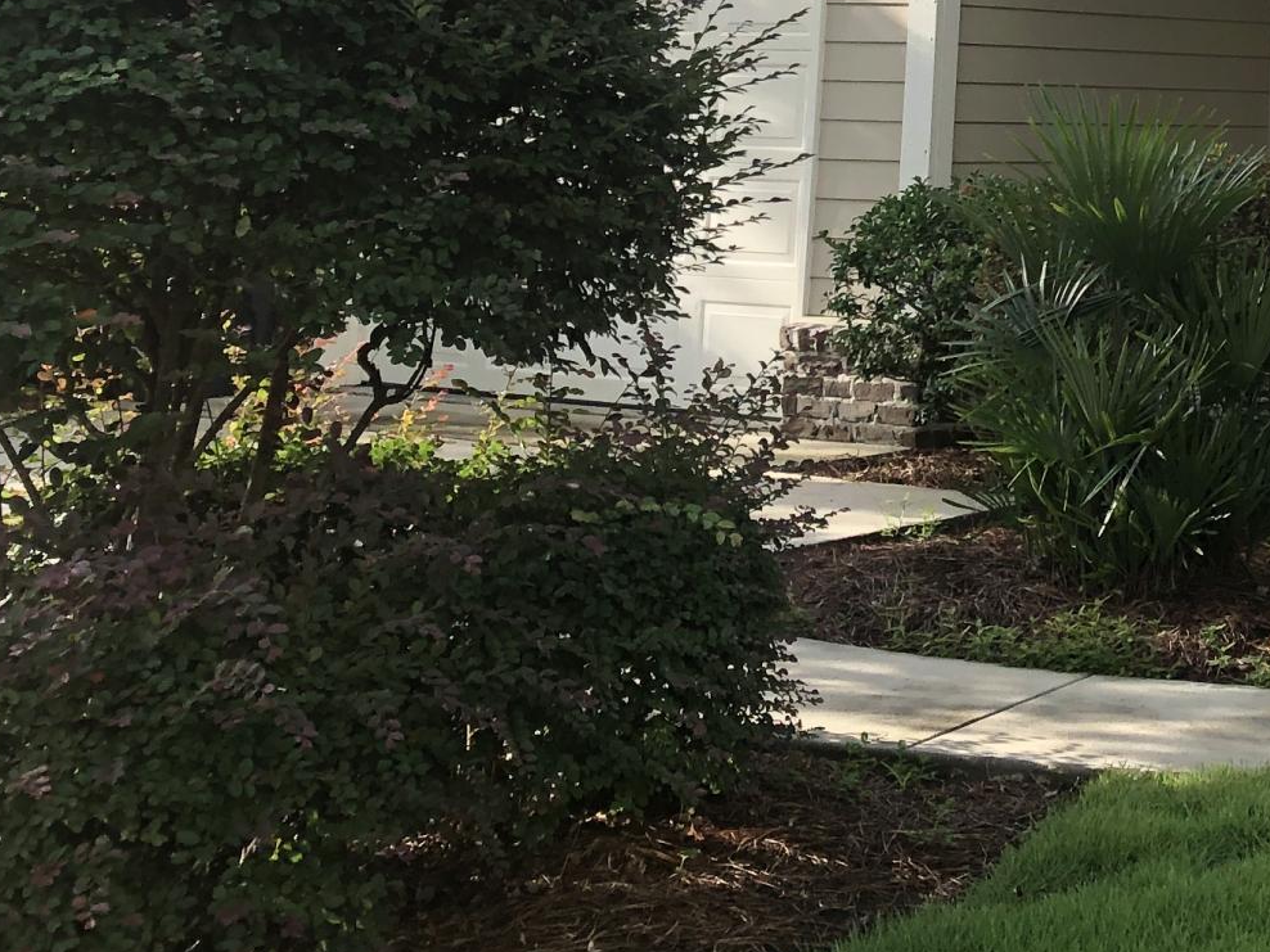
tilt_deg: +5.2
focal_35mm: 85
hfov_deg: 20.6
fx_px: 3119
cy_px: -240
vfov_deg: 16.5
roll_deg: -0.9
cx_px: 1730
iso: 20
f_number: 1.8
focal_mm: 3.99
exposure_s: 1/505
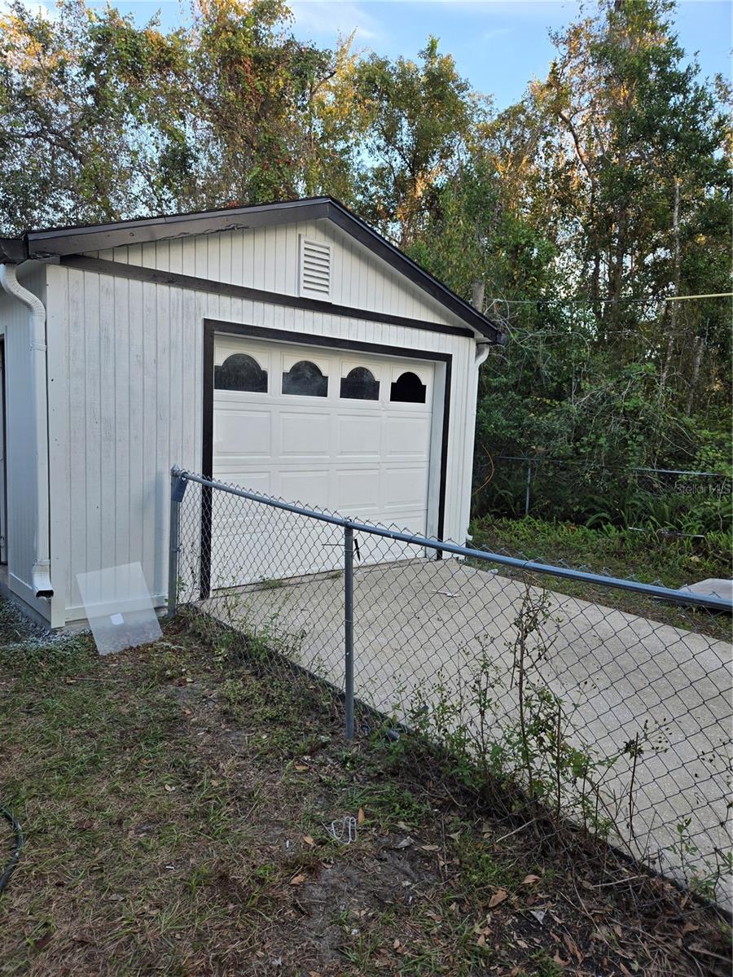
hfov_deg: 58.9
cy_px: 488
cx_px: 366
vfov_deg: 73.9
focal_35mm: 23
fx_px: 649
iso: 40
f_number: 1.8
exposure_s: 1/180
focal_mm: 5.4
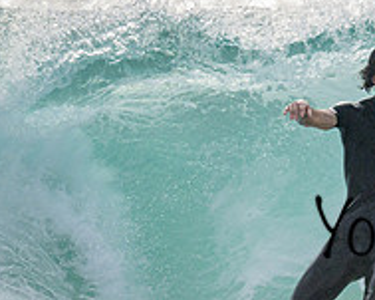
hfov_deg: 0.8
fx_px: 25513
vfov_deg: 0.7
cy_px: 150
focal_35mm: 2300
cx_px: 427
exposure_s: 1/2000
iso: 720
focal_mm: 680
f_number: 11
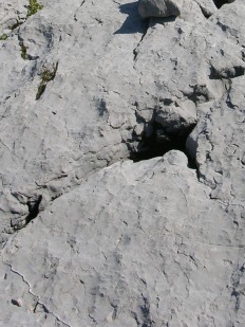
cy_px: 4
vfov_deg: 21.7
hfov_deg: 16.9
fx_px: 820
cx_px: 168
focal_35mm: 87
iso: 50
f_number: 6.3
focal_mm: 8.9
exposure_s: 1/270
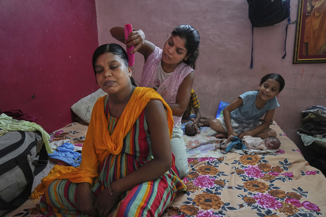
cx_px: 163
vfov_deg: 53.1
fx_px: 217
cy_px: 108
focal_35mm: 24
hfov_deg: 73.7
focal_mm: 24
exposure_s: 1/80
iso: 2000
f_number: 2.8
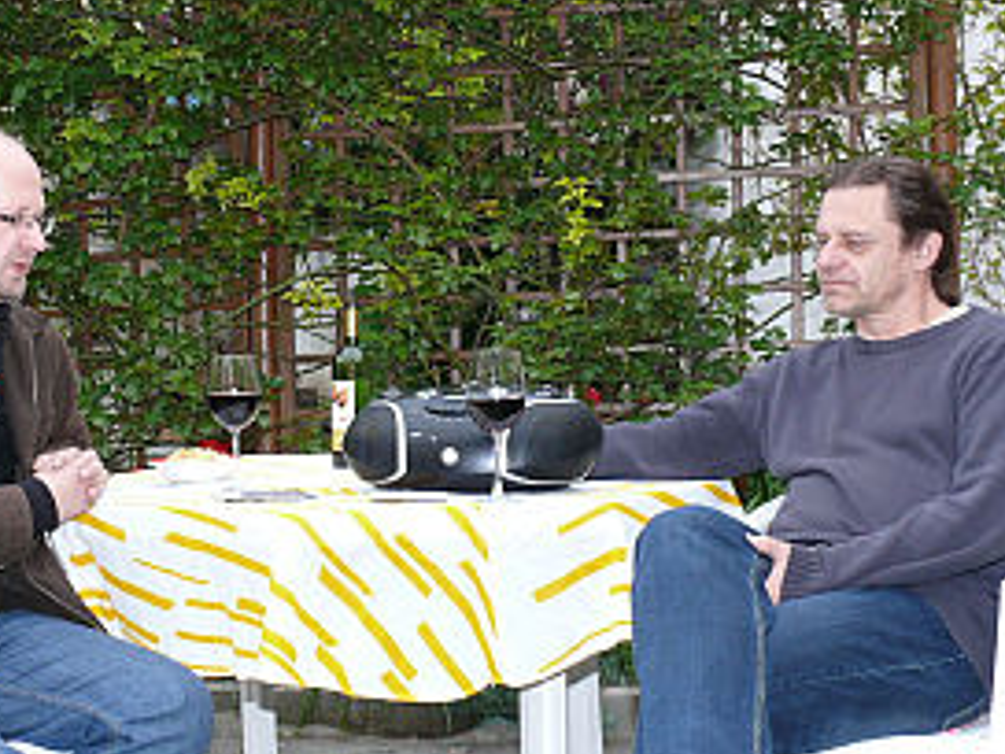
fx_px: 1684
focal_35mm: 58
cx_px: 362
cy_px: 492
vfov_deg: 25.1
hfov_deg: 33.0
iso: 100
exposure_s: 1/80
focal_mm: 7.4
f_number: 4
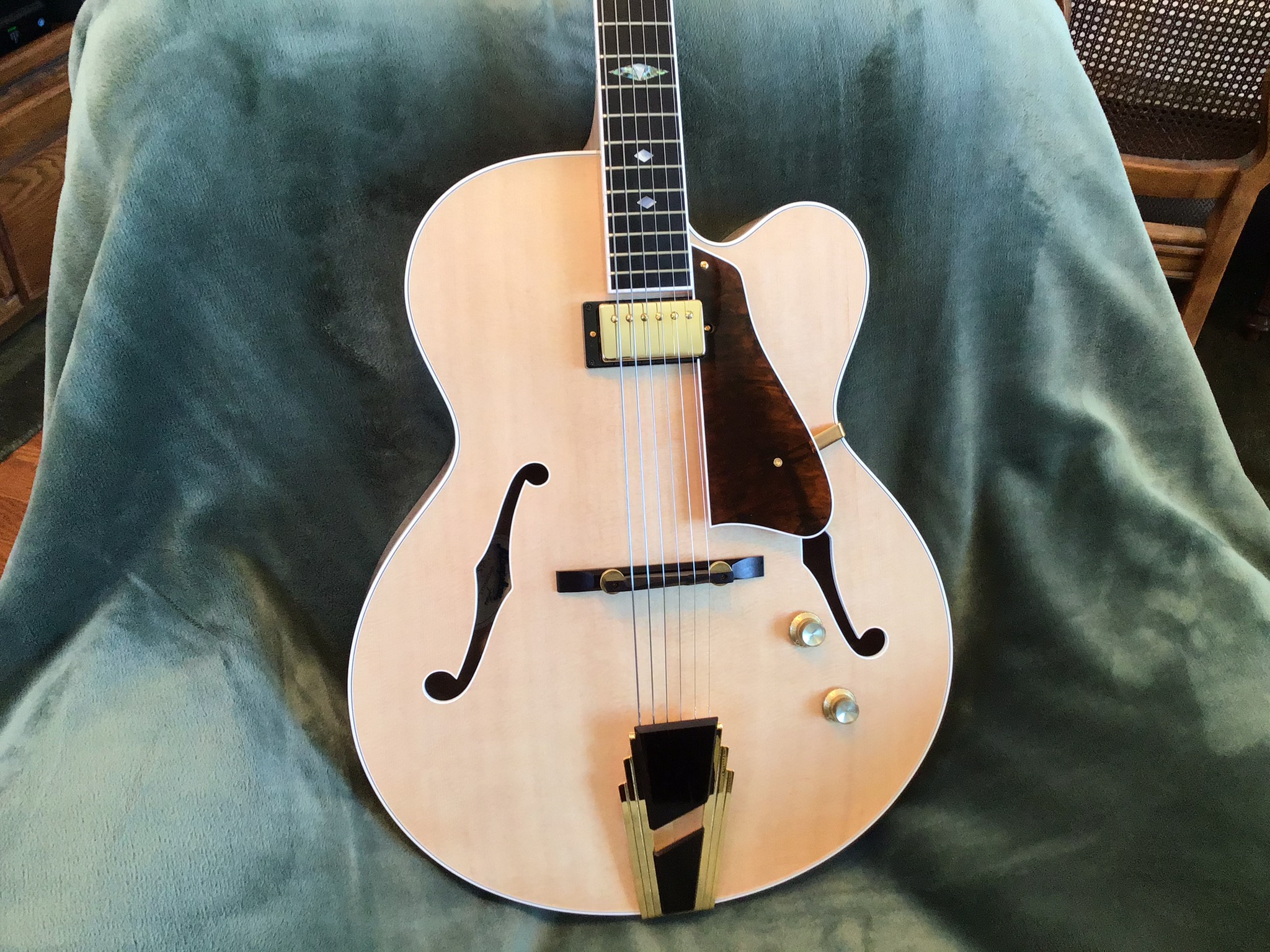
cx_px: 635
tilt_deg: -40.4
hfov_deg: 58.4
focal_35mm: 31
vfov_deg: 45.4
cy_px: 476
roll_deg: -3.1
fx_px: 1137
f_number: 2.4
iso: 100
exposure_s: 1/30
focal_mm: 3.3
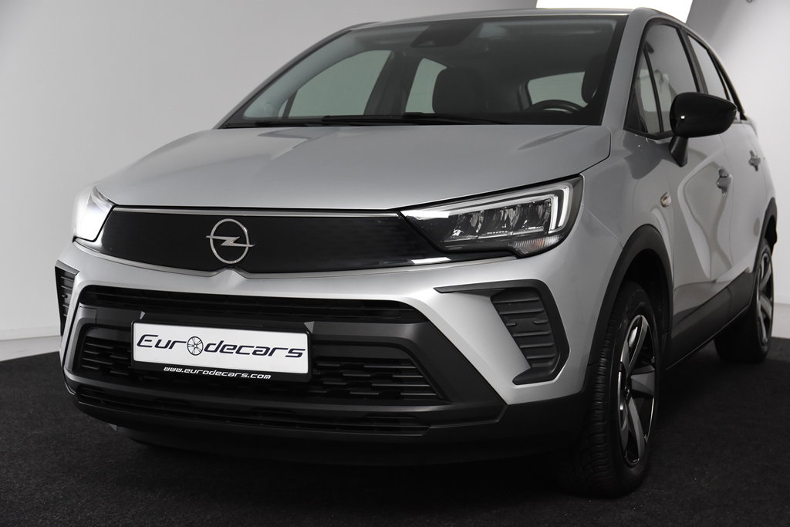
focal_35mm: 57
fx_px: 1251
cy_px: 264
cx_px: 395
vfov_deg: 23.8
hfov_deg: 35.0
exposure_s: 1/125
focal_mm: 38
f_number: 5.6
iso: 1600
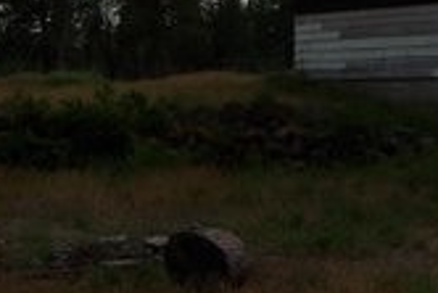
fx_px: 950
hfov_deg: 24.8
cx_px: 430
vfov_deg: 17.3
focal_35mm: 78
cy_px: 48
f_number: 11
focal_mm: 18
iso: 400
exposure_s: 1/500
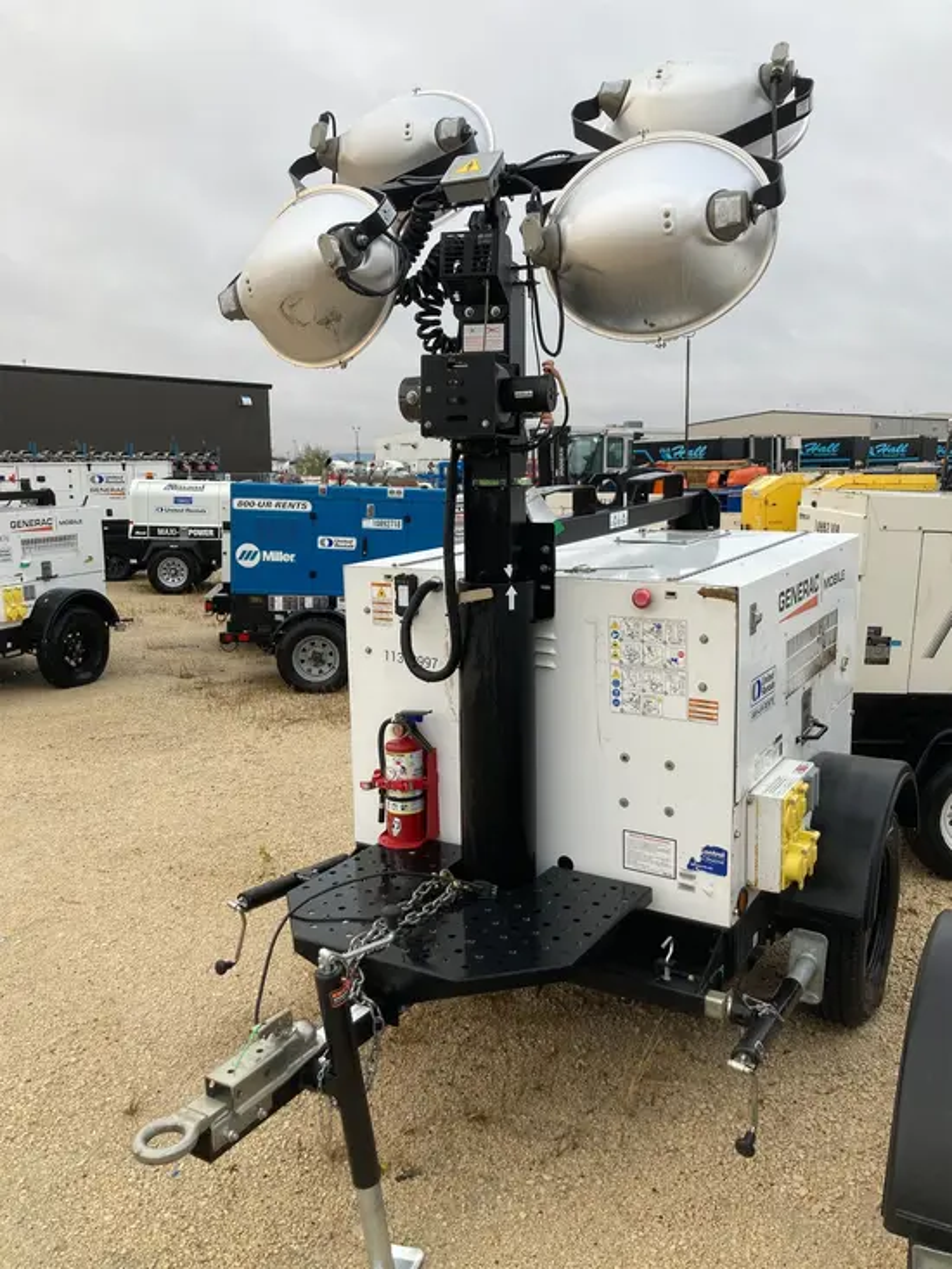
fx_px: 1026
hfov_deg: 49.8
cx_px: 476
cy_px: 634
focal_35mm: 28
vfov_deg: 63.4
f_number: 1.8
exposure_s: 1/122
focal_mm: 3.99
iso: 25
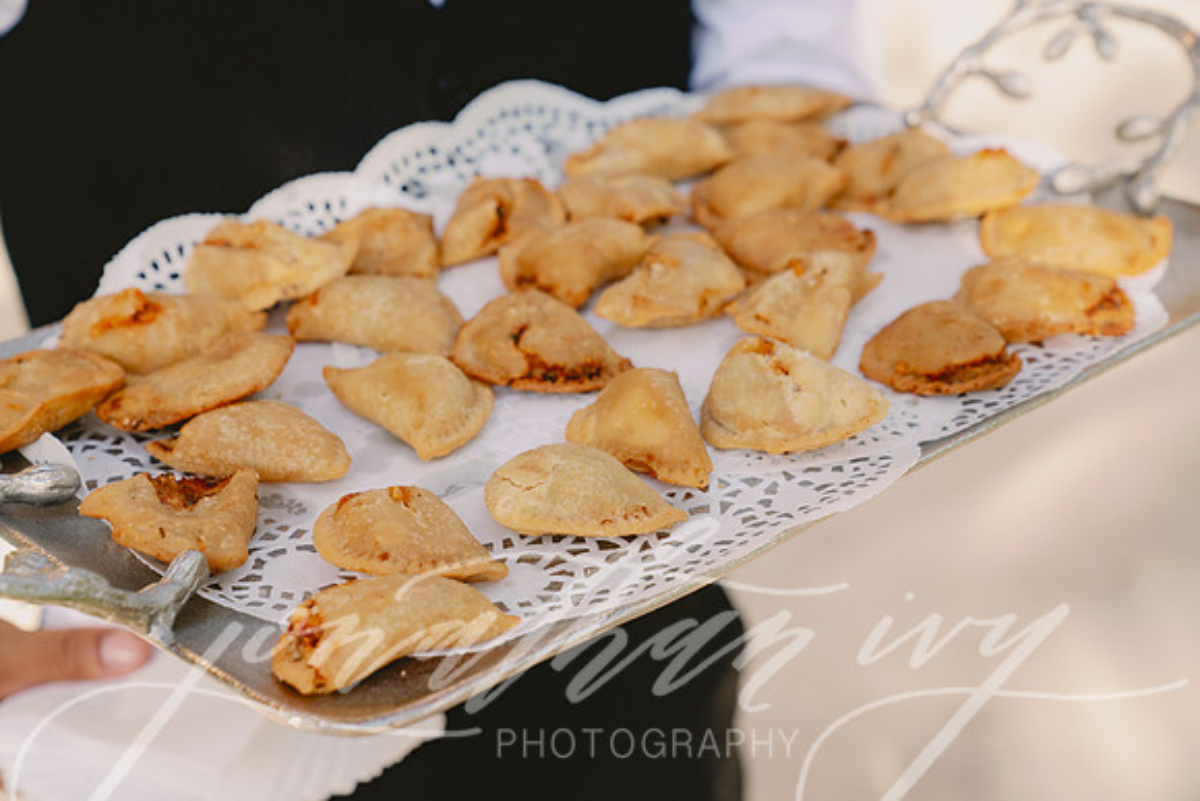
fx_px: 2334
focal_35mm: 70
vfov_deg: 19.5
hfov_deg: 28.8
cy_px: 400
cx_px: 600
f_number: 5
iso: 400
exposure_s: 1/160
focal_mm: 70
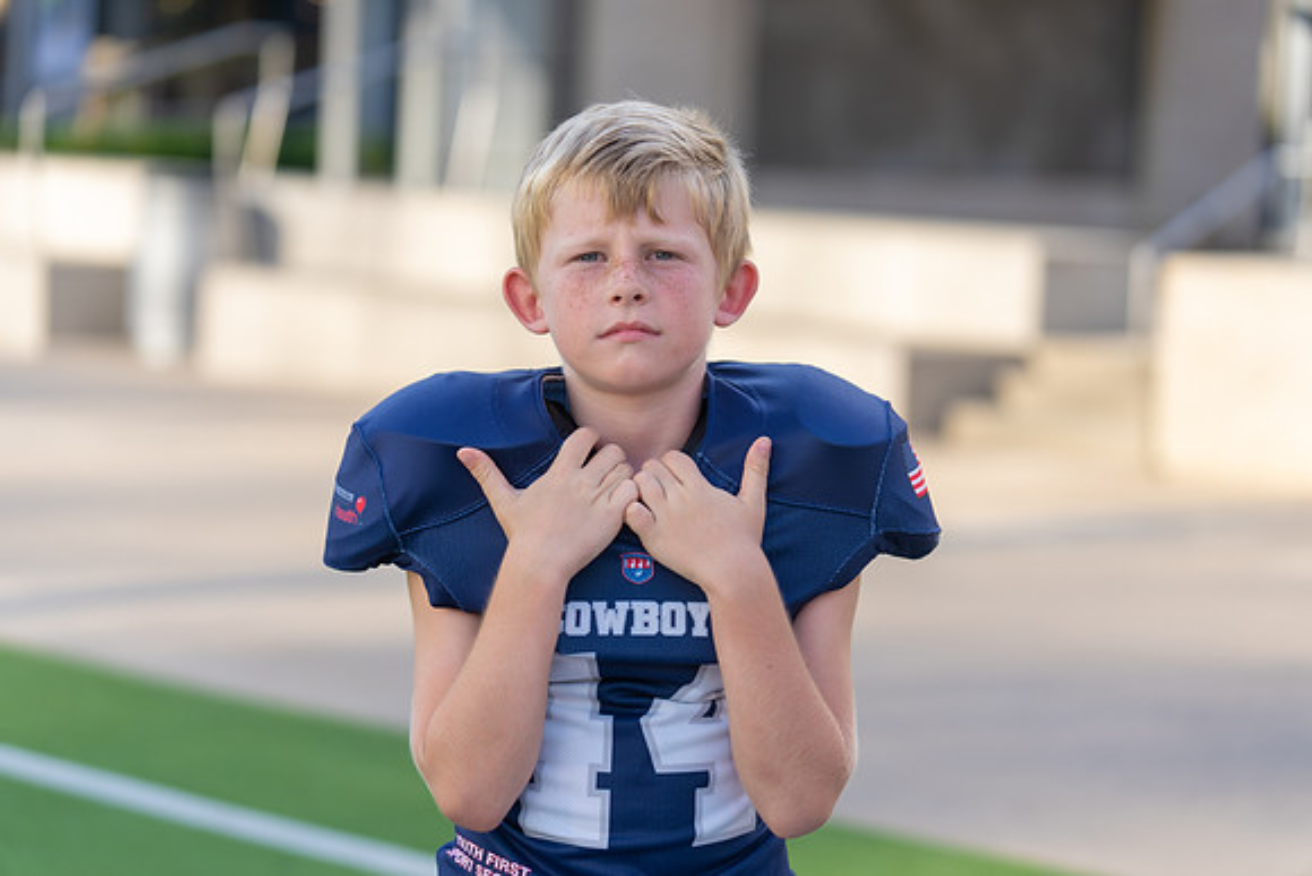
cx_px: 656
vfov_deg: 14.4
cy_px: 438
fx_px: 3463
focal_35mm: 95
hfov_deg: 21.5
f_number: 2.8
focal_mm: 95
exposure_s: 1/400
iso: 100
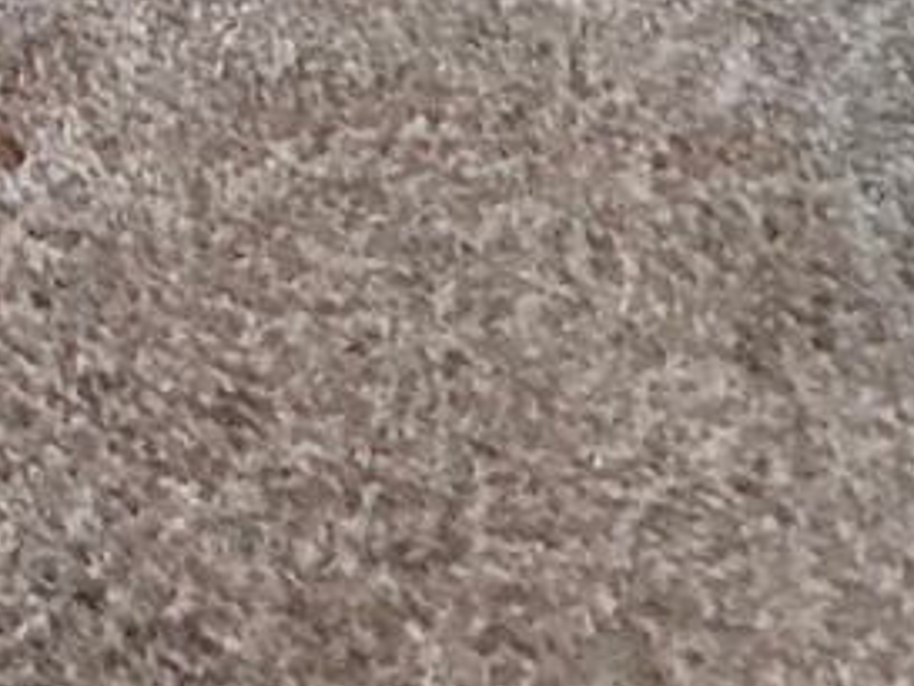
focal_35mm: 105
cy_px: -1643
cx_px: -1155
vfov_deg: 9.4
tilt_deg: -3.7
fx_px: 2774
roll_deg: +1.1
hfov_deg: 14.1
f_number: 2.2
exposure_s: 1/60
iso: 320
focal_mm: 2.22
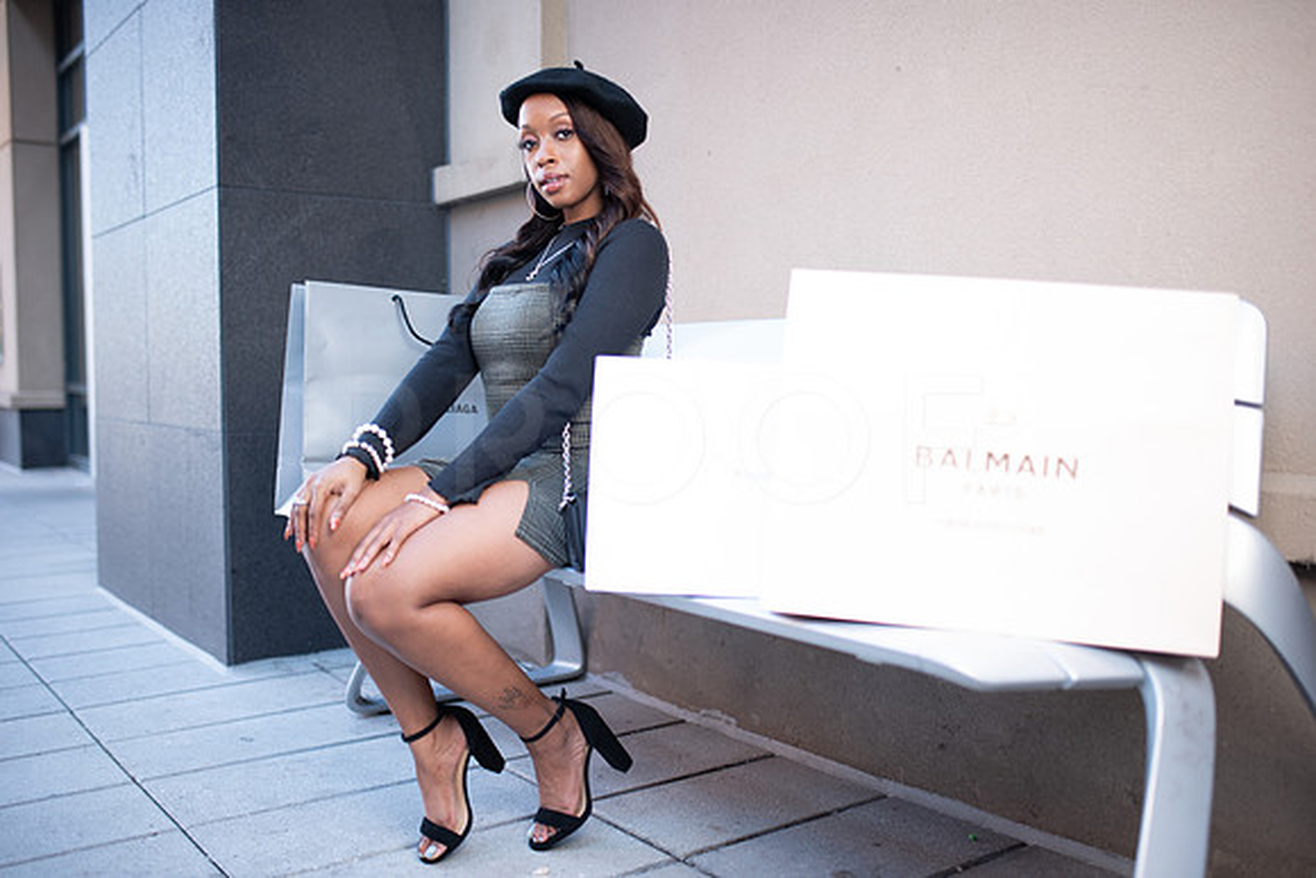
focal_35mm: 35
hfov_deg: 54.4
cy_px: 439
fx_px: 1280
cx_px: 658
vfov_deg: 37.9
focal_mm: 35
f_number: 1.4
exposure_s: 1/160
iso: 100
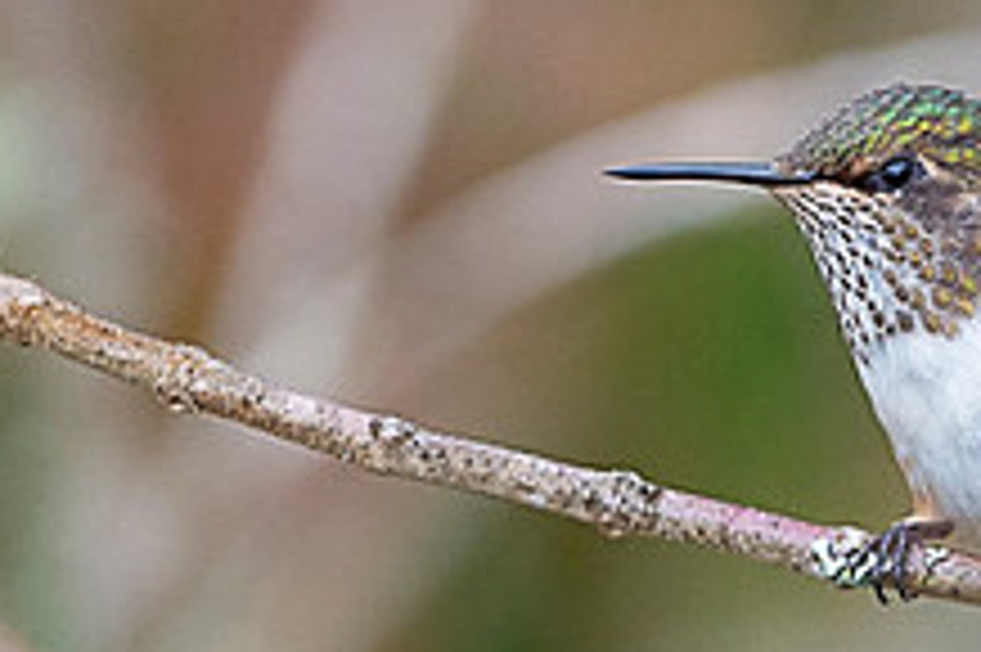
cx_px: 981
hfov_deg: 1.1
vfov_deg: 0.7
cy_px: 215
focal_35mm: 1866
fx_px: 50809
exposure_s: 1/2500
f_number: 4
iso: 1600
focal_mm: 500
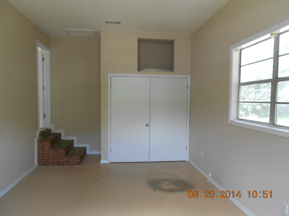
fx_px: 217
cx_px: 144
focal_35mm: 26
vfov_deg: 53.1
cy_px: 108
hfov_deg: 67.3
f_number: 3.2
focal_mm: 4.6
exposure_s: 1/30
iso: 160
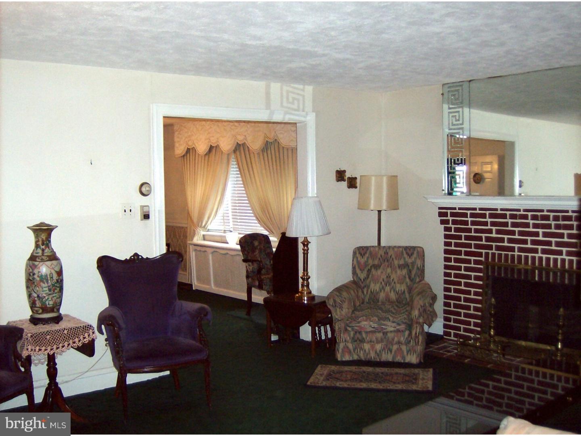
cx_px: 290
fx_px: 604
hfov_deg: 51.4
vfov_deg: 39.7
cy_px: 218
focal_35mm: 36
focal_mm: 6
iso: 200
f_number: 2.8
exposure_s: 1/60
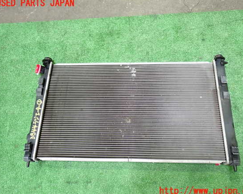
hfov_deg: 55.7
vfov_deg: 45.8
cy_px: 97
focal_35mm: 32
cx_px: 127
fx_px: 230
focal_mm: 5.4
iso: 500
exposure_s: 1/30
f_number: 2.3
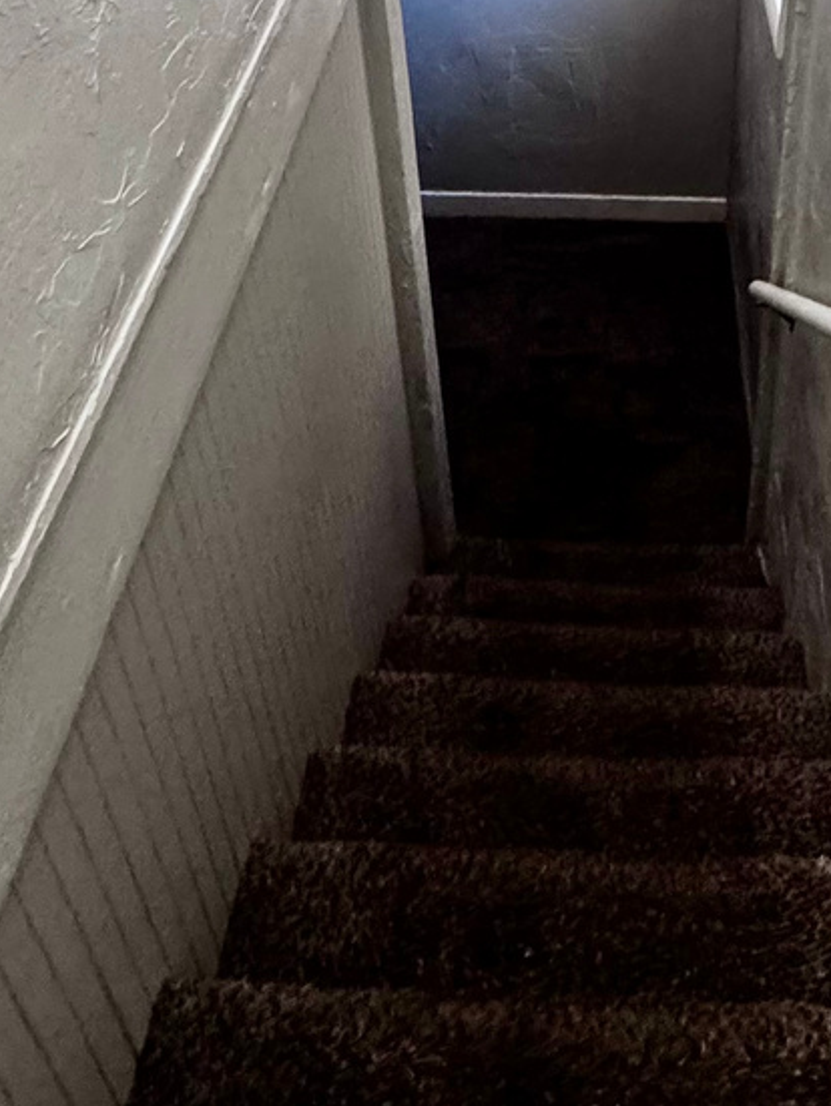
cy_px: 12
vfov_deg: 41.8
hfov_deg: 36.3
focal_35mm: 39
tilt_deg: -29.5
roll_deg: +2.1
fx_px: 1247
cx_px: 582
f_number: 2.2
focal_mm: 2.22
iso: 320
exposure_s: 1/60
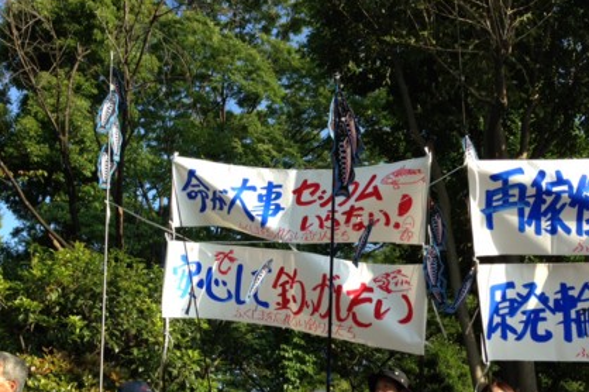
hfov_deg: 51.9
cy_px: 210
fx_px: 605
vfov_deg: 35.9
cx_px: 283
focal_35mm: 37
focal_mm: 4.13
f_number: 2.4
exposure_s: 1/502
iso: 50
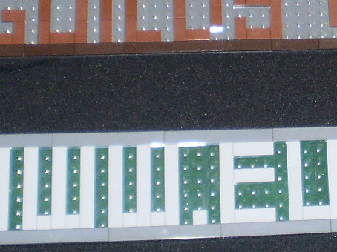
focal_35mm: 127
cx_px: 456
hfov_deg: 14.8
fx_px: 1236
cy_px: -5
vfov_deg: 11.5
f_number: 3.1
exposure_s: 1/30
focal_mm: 6.3
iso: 125
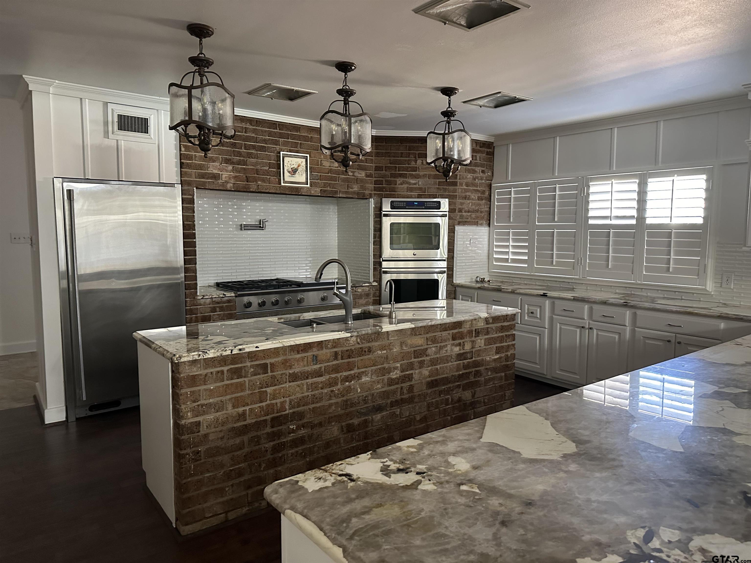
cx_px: 376
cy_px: 282
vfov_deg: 56.8
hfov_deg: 71.6
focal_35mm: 24
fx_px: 521
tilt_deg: -2.9
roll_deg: -0.1
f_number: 1.78
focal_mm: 6.86
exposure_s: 1/60
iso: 800
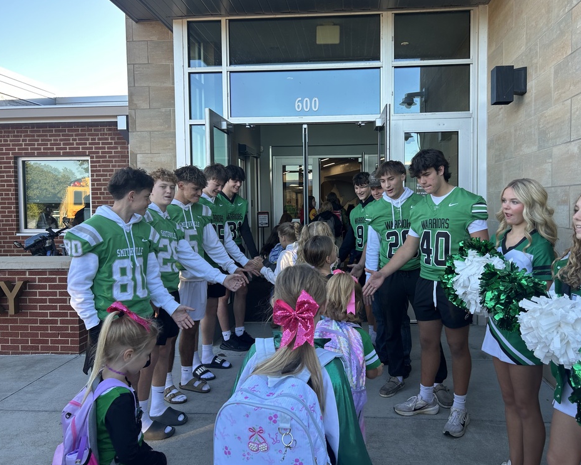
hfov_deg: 62.1
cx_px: 314
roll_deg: +1.7
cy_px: 226
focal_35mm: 28
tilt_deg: -1.5
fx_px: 481
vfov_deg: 51.5
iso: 40
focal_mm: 5.7
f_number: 1.5
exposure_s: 1/233
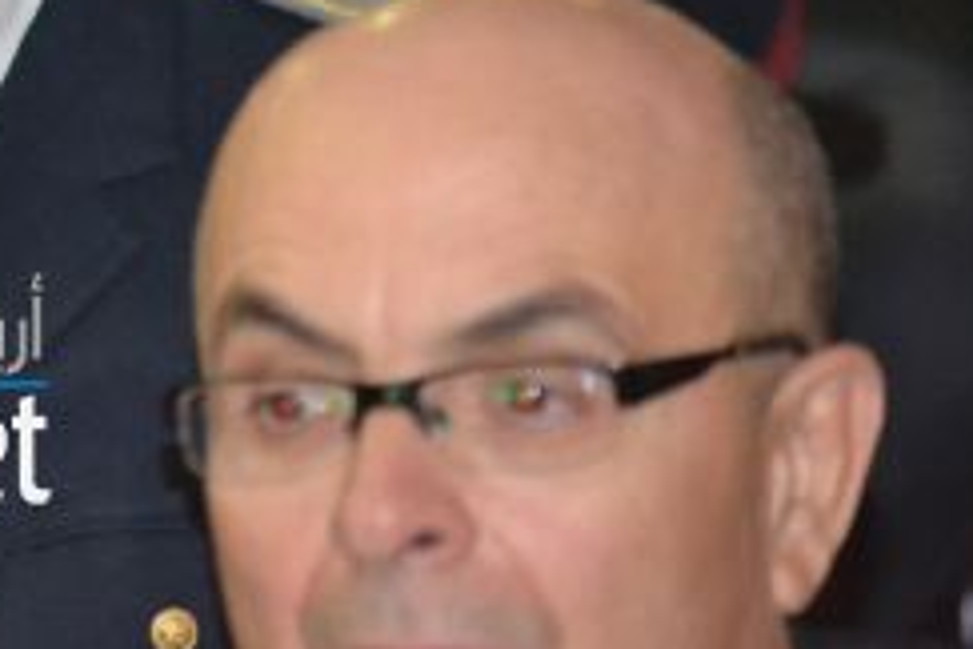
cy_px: -156
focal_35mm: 692
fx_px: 18710
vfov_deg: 2.0
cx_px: -252
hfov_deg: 3.0
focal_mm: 175
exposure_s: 1/60
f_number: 5.3
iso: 3200
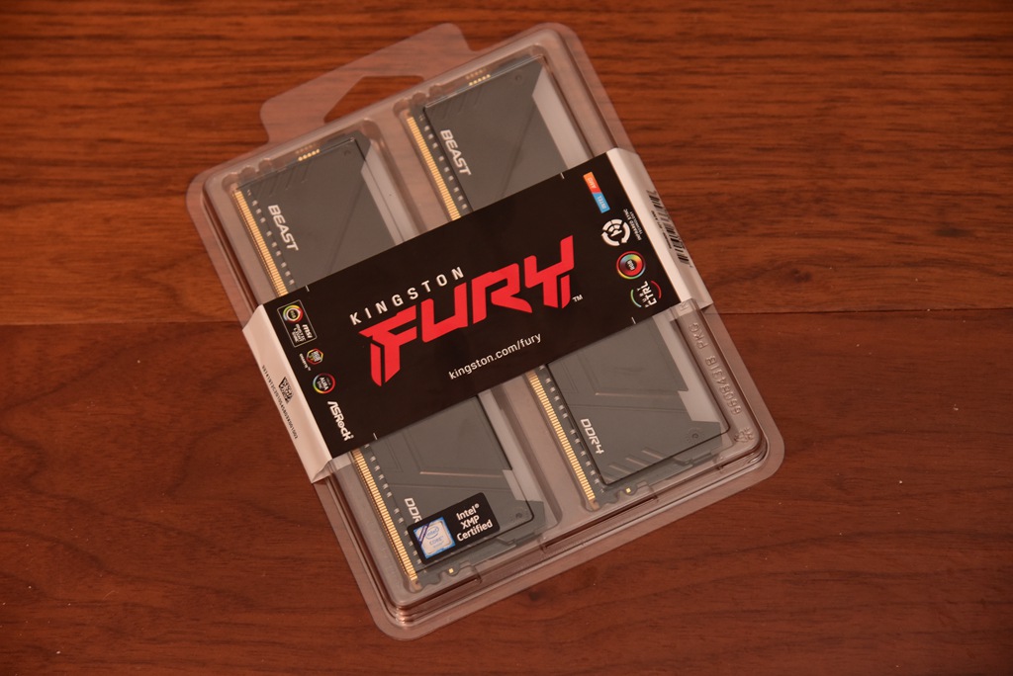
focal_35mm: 120
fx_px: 3378
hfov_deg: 17.1
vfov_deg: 11.4
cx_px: 506
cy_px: 338
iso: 1600
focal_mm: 120
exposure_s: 1/60
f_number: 5.6
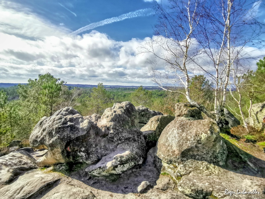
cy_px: 100
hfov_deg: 91.0
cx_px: 132
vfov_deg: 74.7
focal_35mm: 17
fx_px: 130
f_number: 2.2
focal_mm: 2.3
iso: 50
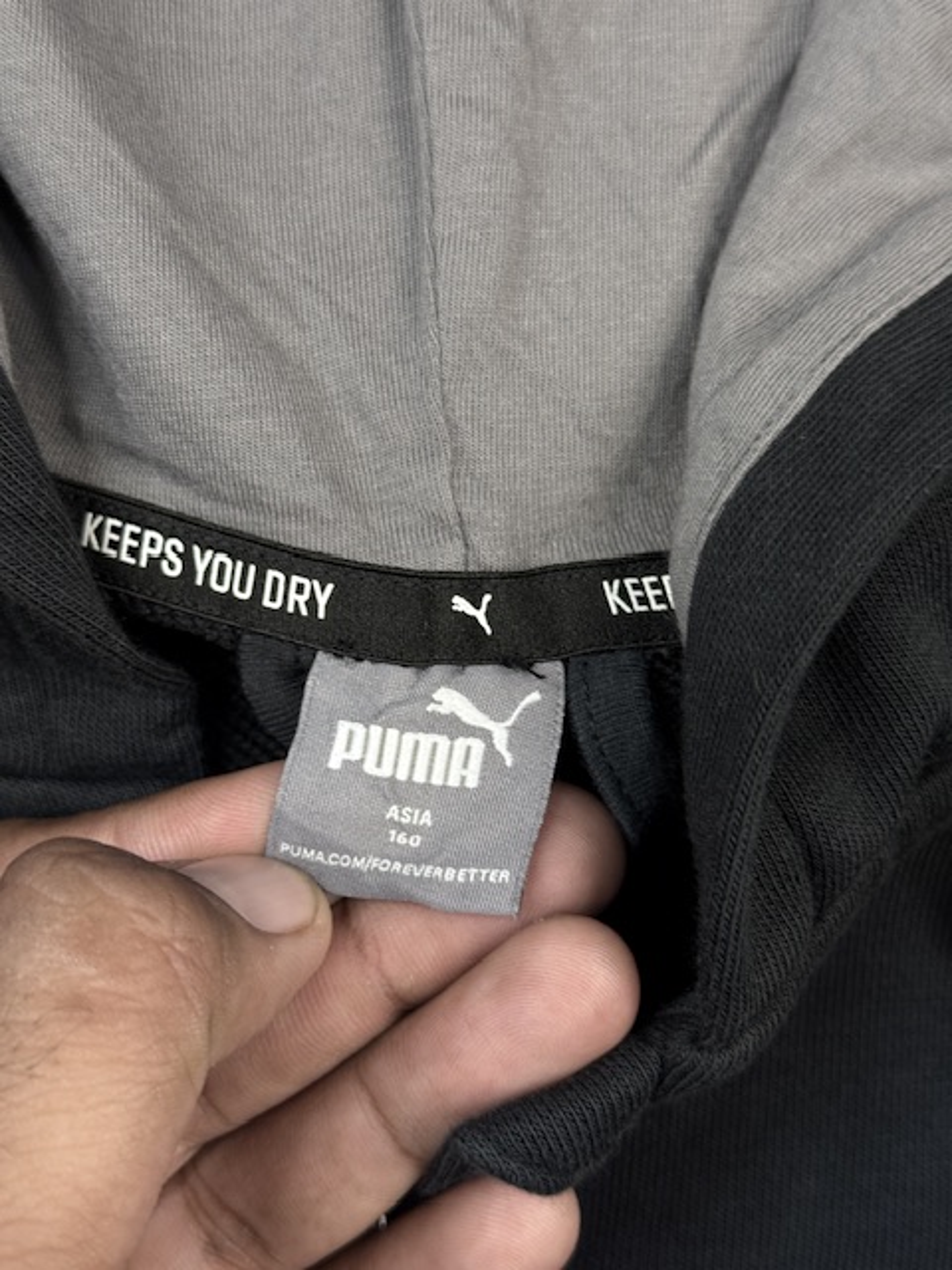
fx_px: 1760
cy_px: 635
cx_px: 476
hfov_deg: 30.3
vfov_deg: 39.7
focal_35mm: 48
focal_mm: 6.76
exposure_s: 1/100
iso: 64
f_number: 1.78
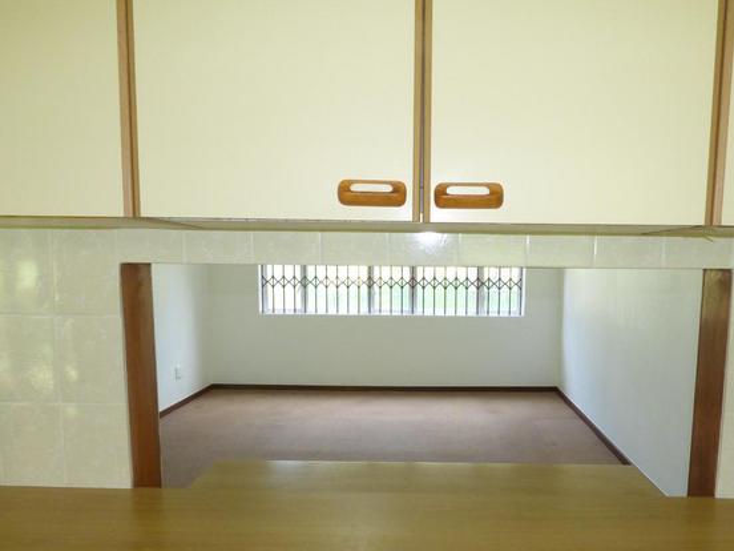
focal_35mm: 29
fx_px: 615
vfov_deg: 47.6
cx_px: 426
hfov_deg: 61.3
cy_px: 355
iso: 400
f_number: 4.5
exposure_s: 1/50
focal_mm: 3.58
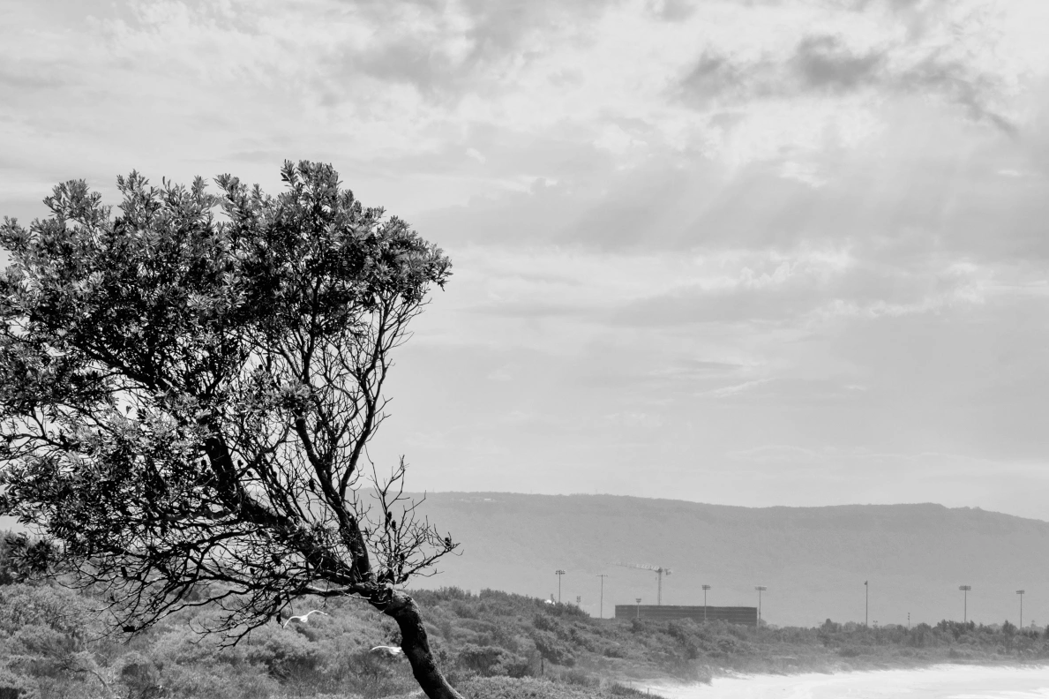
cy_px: 480
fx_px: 4367
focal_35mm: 150
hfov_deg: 13.6
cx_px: 869
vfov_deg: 9.1
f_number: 10
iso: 200
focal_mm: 55
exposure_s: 1/400
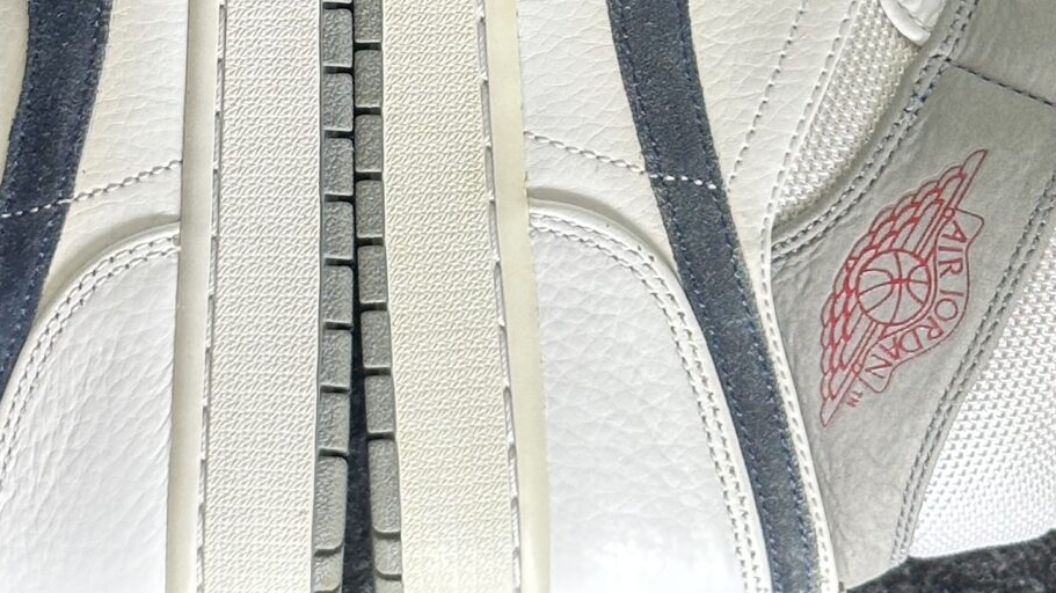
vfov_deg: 8.2
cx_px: 354
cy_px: -53
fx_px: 4115
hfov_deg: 14.6
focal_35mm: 147
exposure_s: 1/50
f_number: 1.78
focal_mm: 6.86
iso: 80
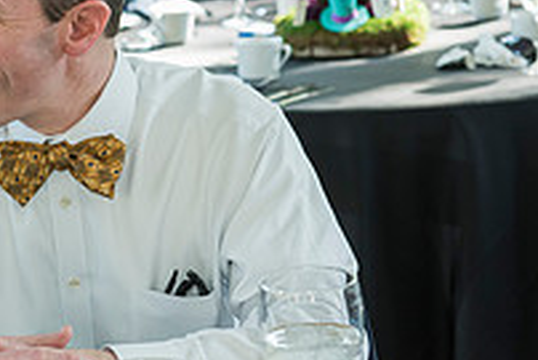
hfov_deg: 12.7
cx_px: 128
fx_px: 2408
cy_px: 164
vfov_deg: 8.5
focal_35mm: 161
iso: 400
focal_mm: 56
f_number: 4
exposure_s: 1/160
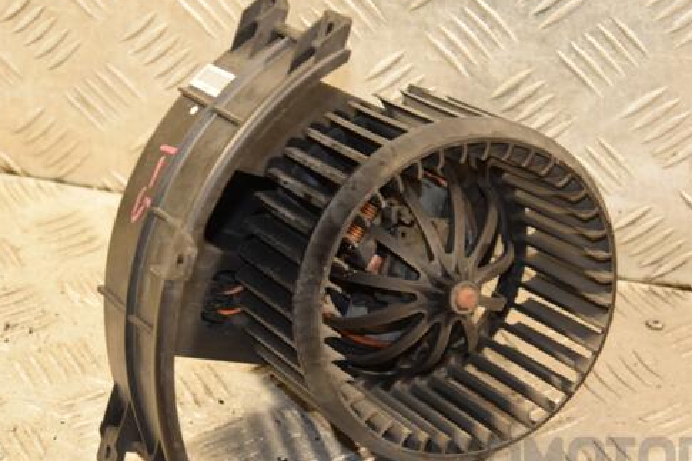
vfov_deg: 11.9
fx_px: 2210
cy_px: 268
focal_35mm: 115
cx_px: 348
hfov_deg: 17.8
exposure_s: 1/80
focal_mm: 62
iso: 800
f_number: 5.3
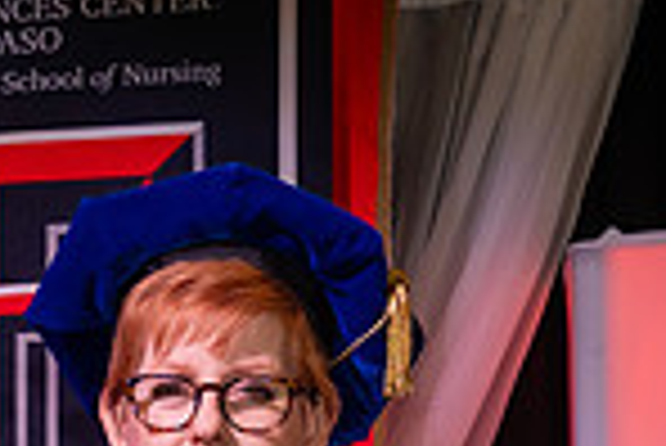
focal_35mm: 270
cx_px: -552
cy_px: 650
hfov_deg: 7.4
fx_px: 5000
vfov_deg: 5.1
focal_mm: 56
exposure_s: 1/160
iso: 1250
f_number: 5.6
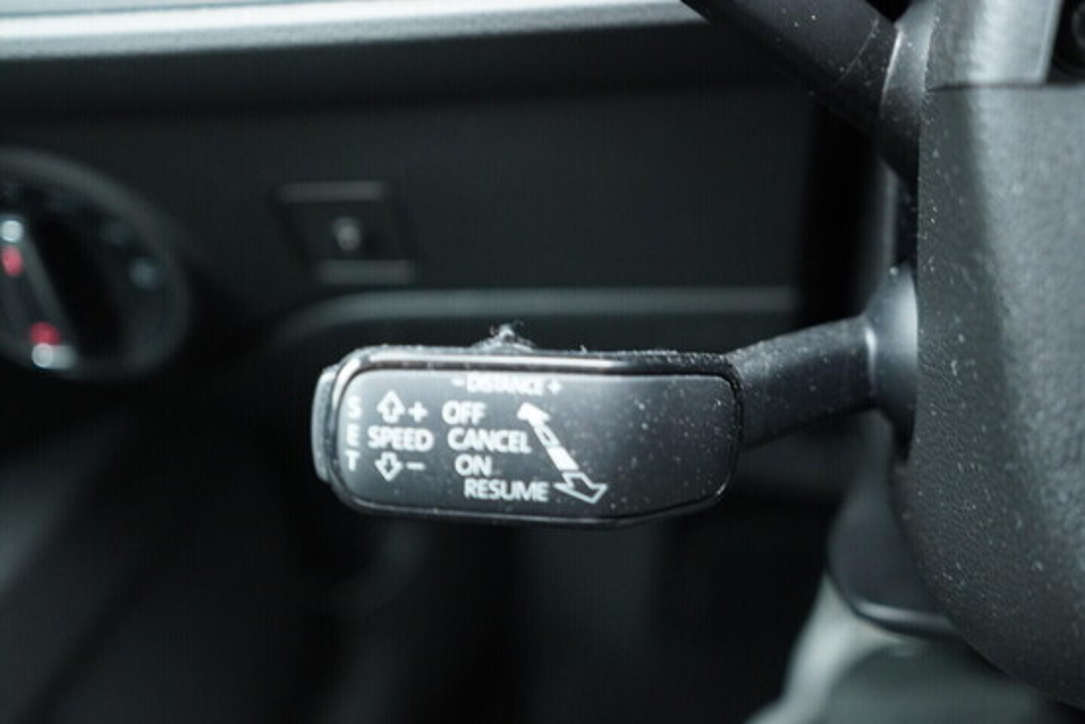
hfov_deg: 53.1
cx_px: 542
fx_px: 1085
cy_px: 362
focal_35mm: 36
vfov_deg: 36.9
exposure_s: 1/40
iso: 1600
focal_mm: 24
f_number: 2.8
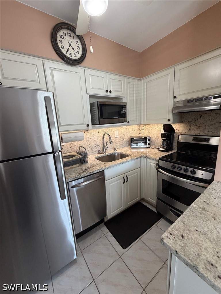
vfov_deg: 102.1
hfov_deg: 85.7
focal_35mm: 14
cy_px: 147
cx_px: 110
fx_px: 119
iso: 320
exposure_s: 1/109
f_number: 2.2
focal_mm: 2.22
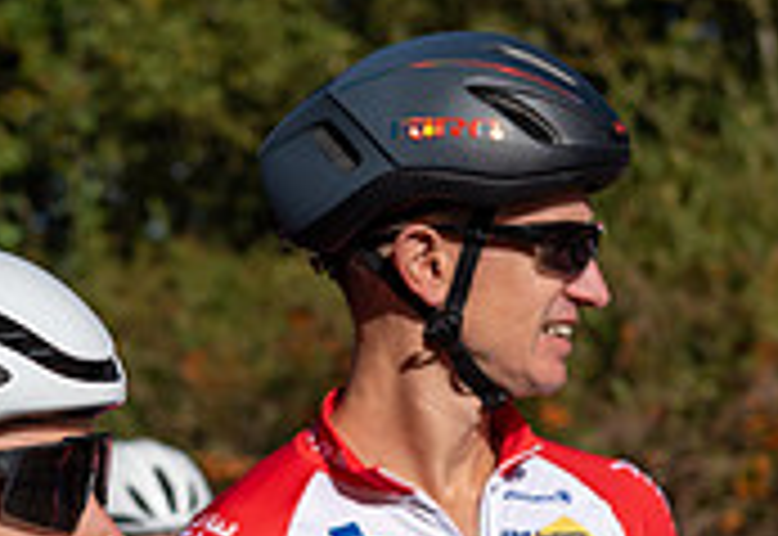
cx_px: 60
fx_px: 4954
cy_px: 643
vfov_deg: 6.1
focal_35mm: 227
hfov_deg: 8.9
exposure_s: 1/4000
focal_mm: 62
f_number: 4
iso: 200
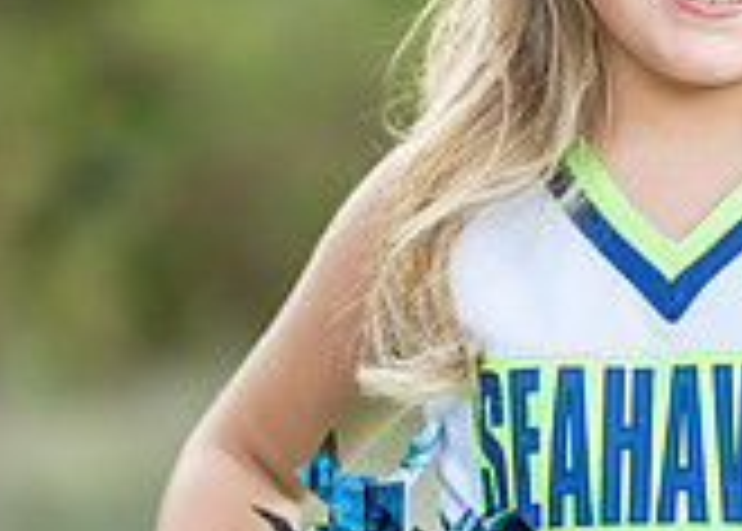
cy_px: 310
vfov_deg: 6.8
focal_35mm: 211
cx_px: 770
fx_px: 4448
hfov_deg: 9.5
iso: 100
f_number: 1.2
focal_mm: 50
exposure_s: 1/500
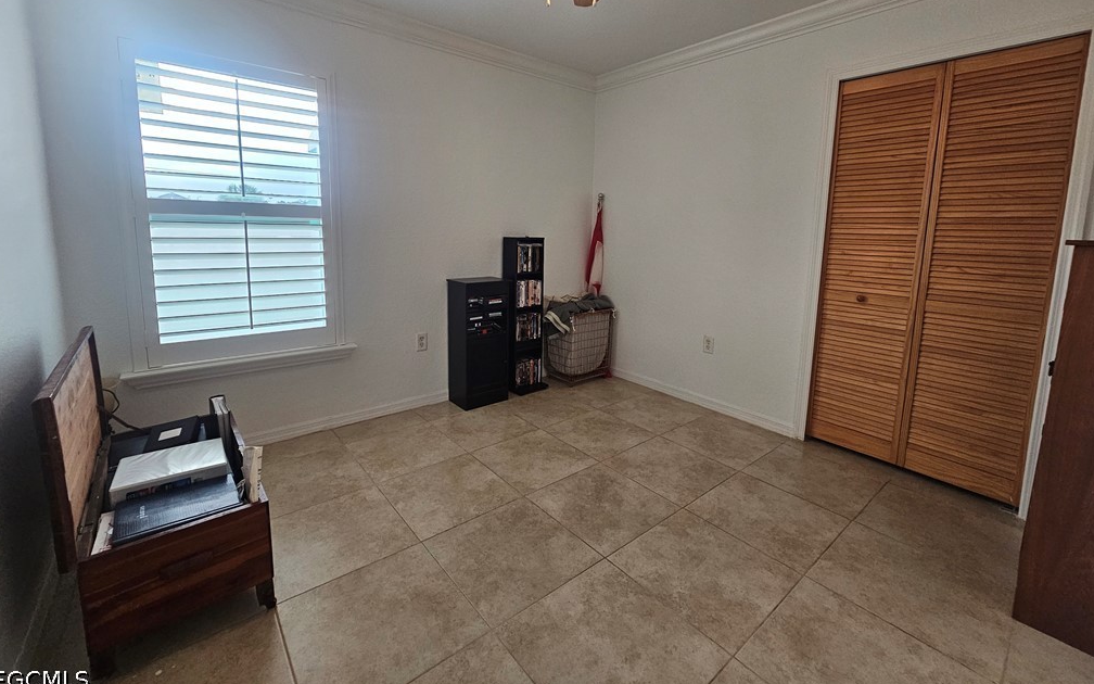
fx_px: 417
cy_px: 281
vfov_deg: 77.9
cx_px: 543
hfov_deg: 105.3
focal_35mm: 14
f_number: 2.2
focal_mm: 2.2
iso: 320
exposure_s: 1/77.4
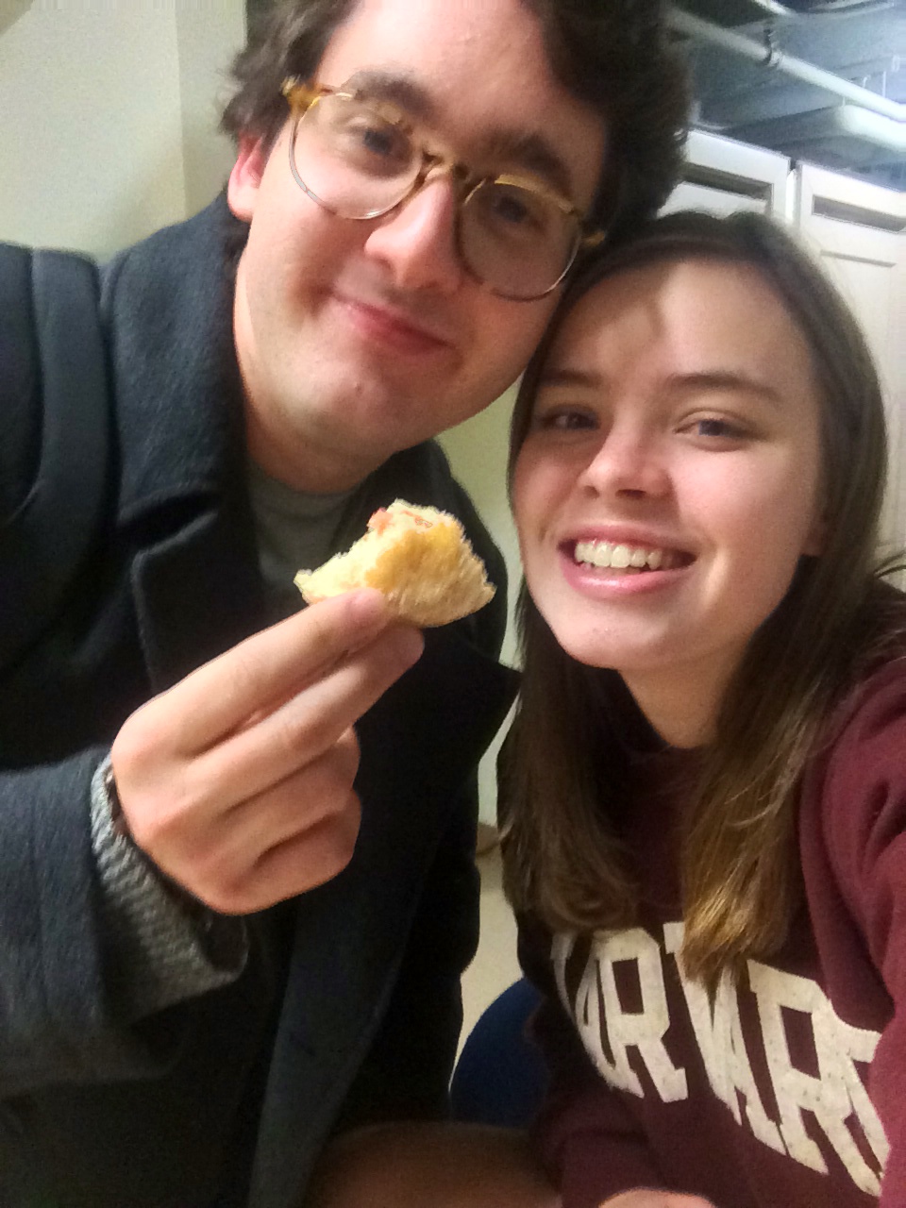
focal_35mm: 33
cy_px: 604
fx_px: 1152
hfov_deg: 42.9
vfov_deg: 55.4
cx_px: 453
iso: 640
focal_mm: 2.15
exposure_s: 1/15
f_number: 2.4
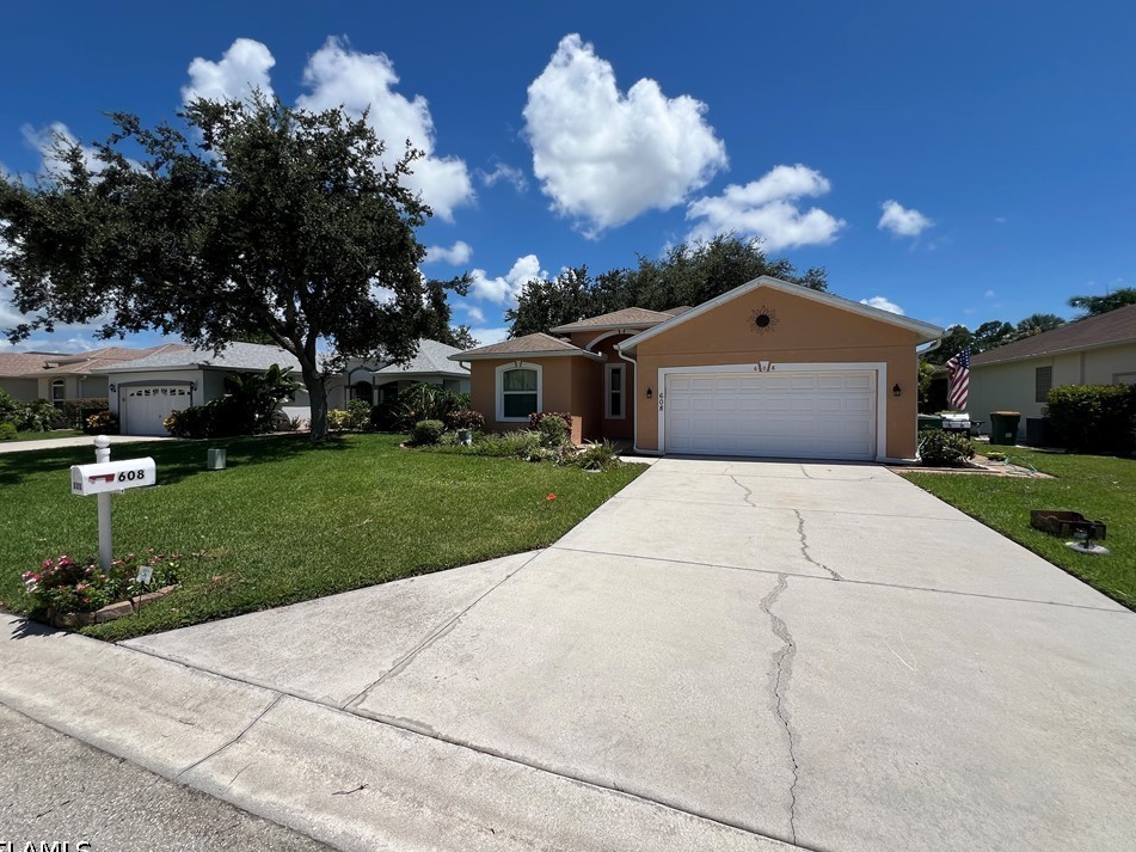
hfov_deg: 102.0
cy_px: 412
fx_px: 459
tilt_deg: -1.0
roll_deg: +0.3
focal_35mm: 14
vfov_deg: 85.6
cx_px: 553
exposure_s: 1/2370
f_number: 1.8
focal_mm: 1.57
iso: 32
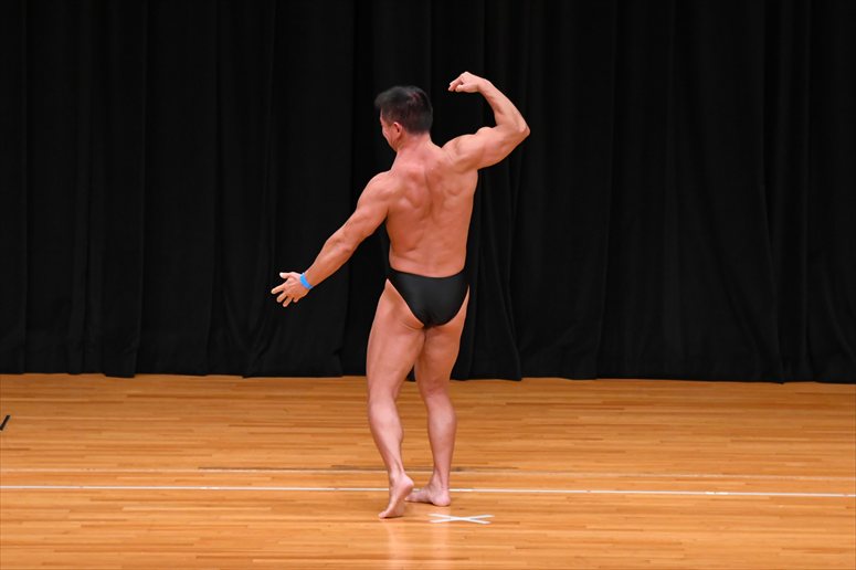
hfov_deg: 8.1
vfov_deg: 5.4
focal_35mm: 255
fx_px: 6060
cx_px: 428
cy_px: 285
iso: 3200
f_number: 5.6
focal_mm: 170
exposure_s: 1/400
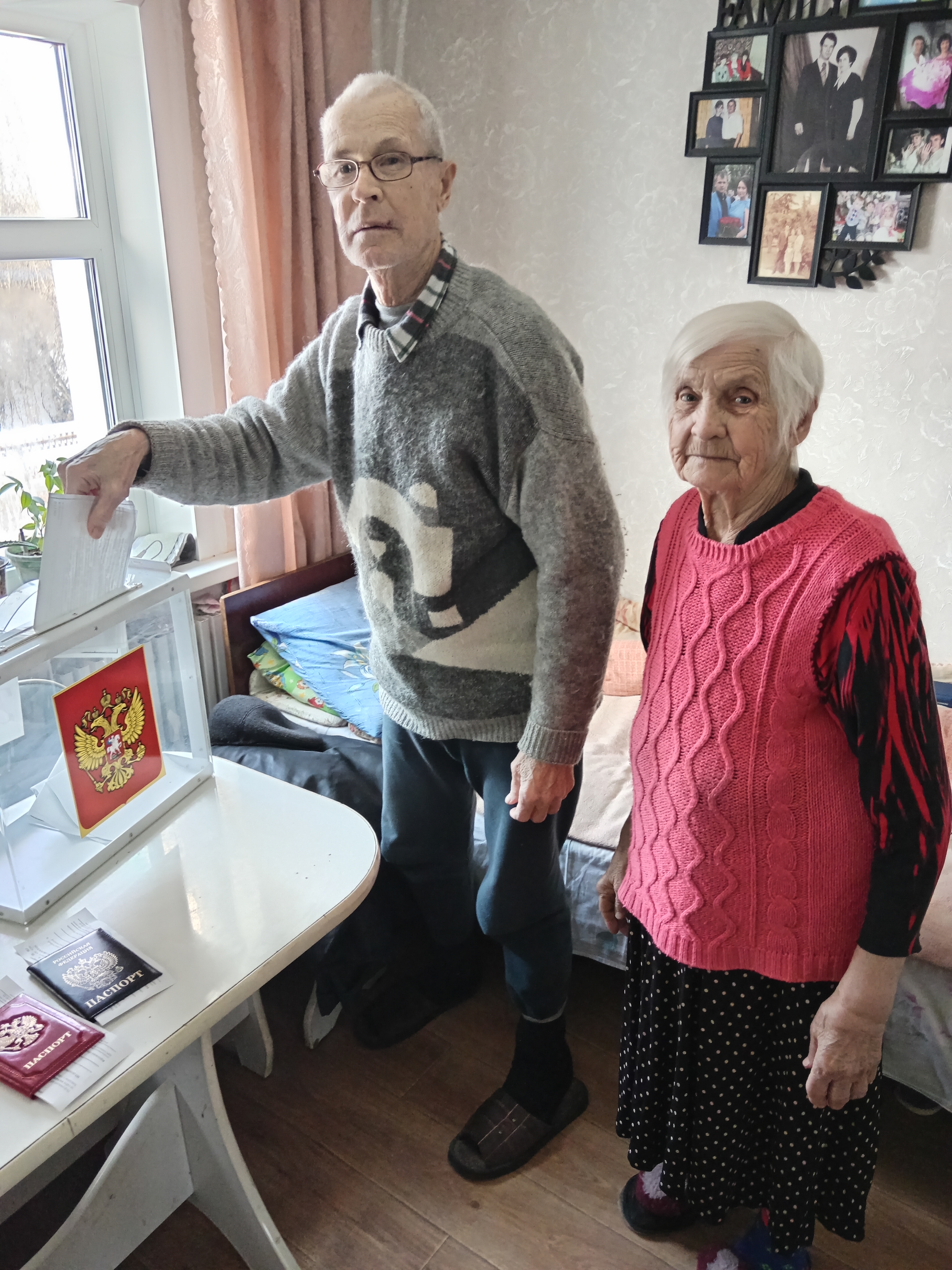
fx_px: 990
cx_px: 476
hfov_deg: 51.4
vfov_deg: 65.3
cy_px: 635
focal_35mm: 27
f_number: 1.9
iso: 976
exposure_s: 1/50
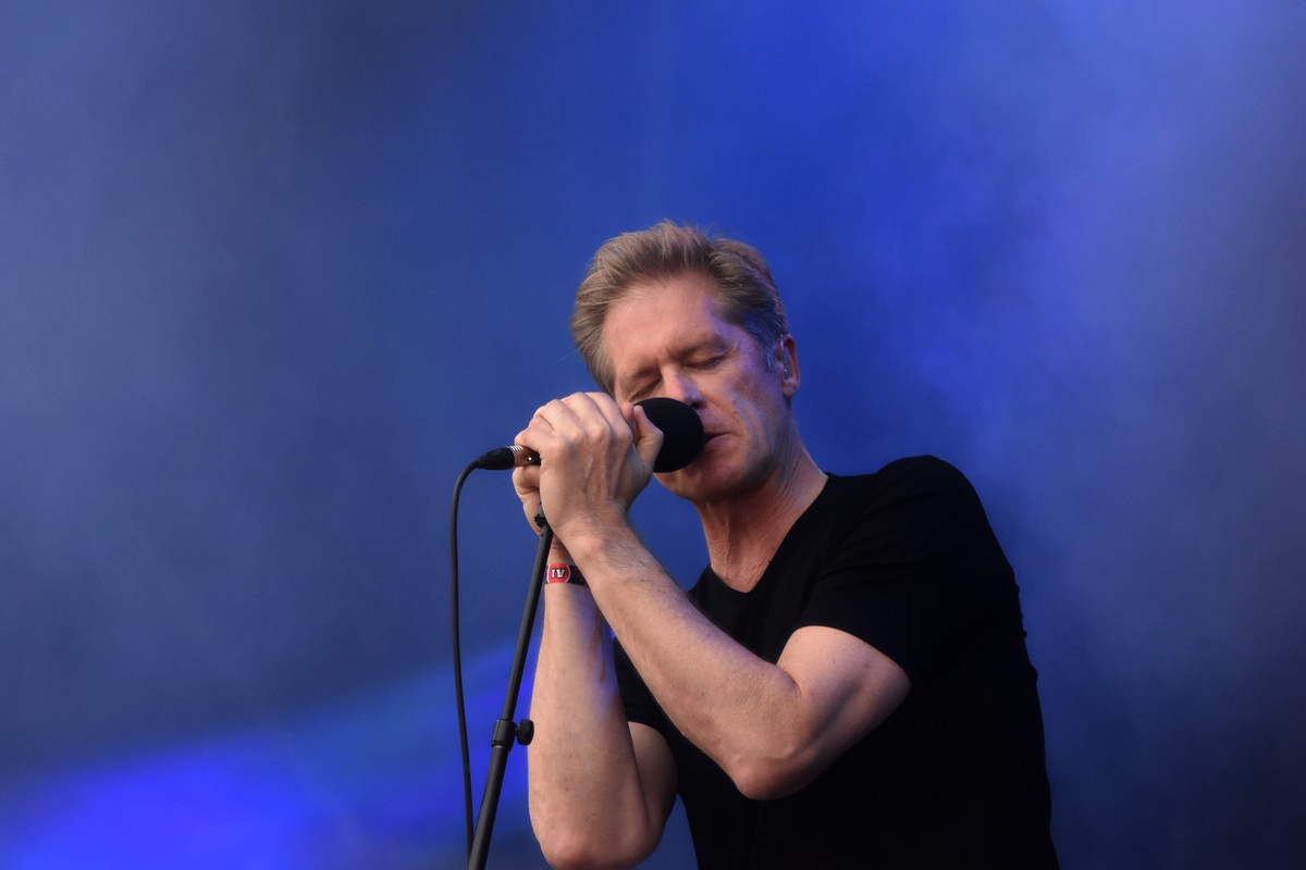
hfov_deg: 9.1
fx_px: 8162
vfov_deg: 6.1
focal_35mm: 225
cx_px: 653
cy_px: 435
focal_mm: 150
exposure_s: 1/8000
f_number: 2.8
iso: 1250
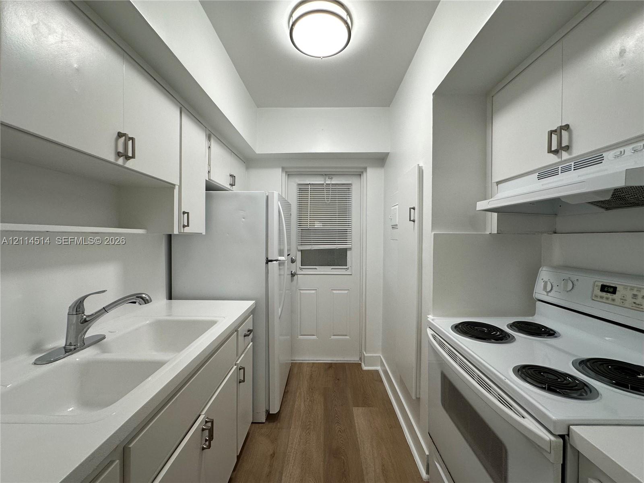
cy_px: 242
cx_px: 322
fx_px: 260
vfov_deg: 85.7
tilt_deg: -0.1
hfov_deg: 102.1
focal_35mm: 14
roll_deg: -0.1
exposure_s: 1/120
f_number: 2.2
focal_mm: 2.22
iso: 125
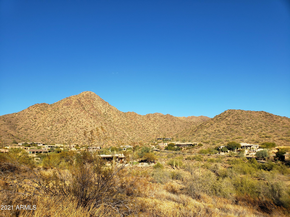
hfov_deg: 67.3
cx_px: 145
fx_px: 218
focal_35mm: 26
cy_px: 108
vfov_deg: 53.1
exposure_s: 1/1294
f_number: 2.4
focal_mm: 4.3
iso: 50
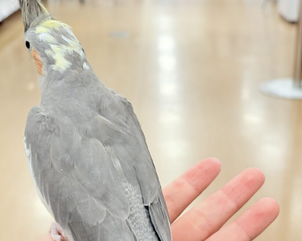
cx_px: 132
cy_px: 120
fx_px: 661
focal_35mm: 74
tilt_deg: -15.5
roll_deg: +0.5
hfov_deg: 25.7
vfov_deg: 20.7
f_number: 1.6
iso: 125
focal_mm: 5.96
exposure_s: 1/100
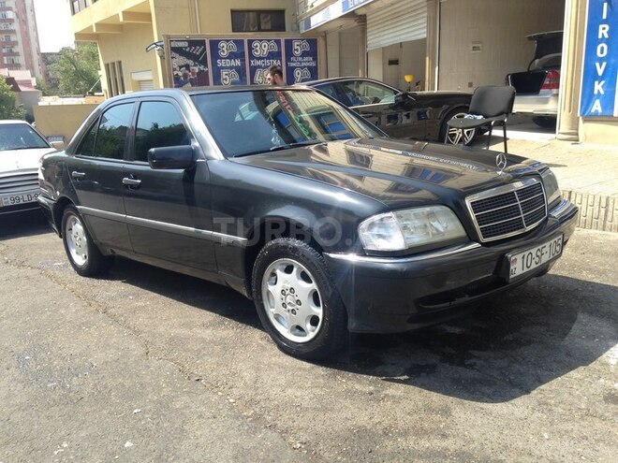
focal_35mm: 33
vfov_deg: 42.9
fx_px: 589
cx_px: 309
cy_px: 232
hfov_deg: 55.4
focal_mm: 4.12
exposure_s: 1/511
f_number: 2.4
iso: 50
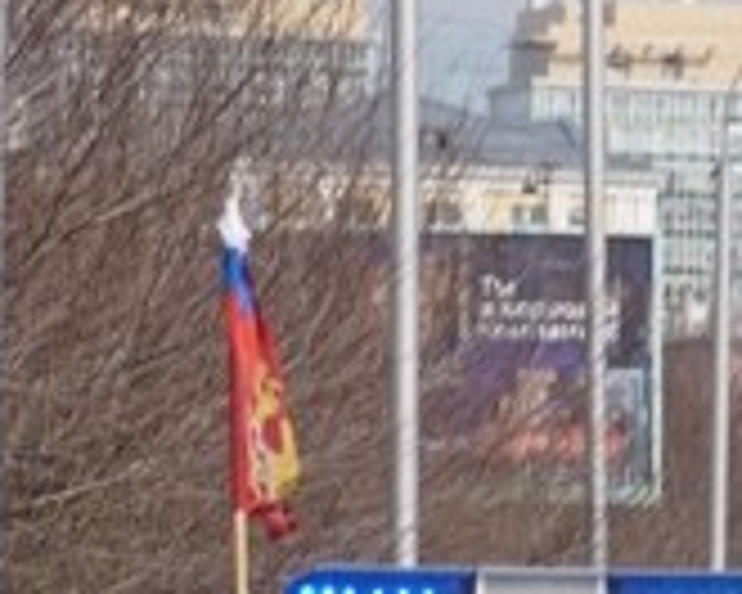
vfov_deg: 2.0
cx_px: 881
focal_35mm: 767
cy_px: 886
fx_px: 16844
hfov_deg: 2.5
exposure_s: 1/320
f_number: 8
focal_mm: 120
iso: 100
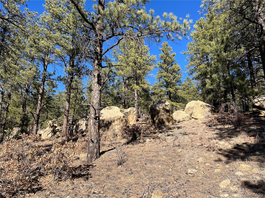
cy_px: 99
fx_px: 199
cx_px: 132
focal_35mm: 26
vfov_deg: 53.1
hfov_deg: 67.3
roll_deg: +0.1
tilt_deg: +16.4
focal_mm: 5.1
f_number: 1.6
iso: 50
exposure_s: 1/2024
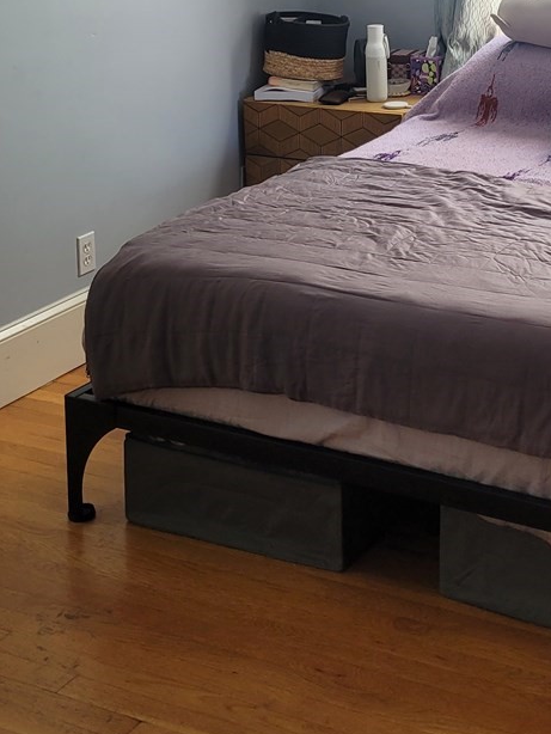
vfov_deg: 27.8
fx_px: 1379
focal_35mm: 65
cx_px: 458
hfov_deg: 22.2
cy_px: -24
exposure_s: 1/120
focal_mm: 5.4
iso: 64
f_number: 1.8
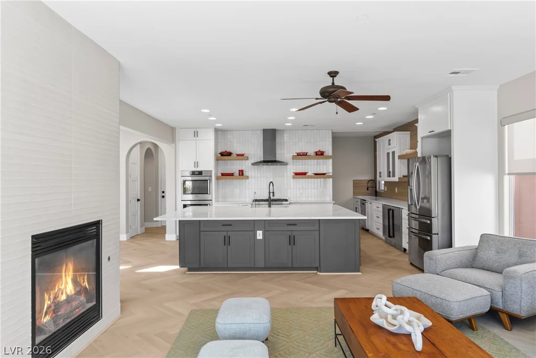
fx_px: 357
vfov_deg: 53.1
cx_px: 268
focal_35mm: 24
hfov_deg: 73.7
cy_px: 179
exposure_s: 1/2.5
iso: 400
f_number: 8
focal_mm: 24
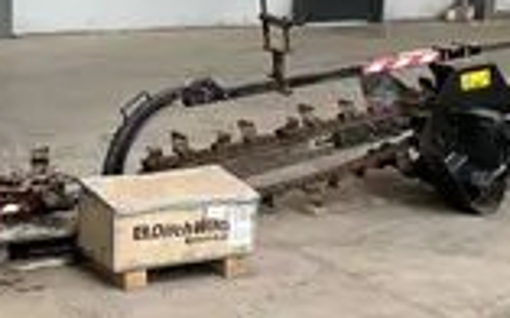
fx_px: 1306
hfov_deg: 21.8
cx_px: 107
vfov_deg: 13.8
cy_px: 78
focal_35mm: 94
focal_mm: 3
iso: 80
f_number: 1.8
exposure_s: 1/60
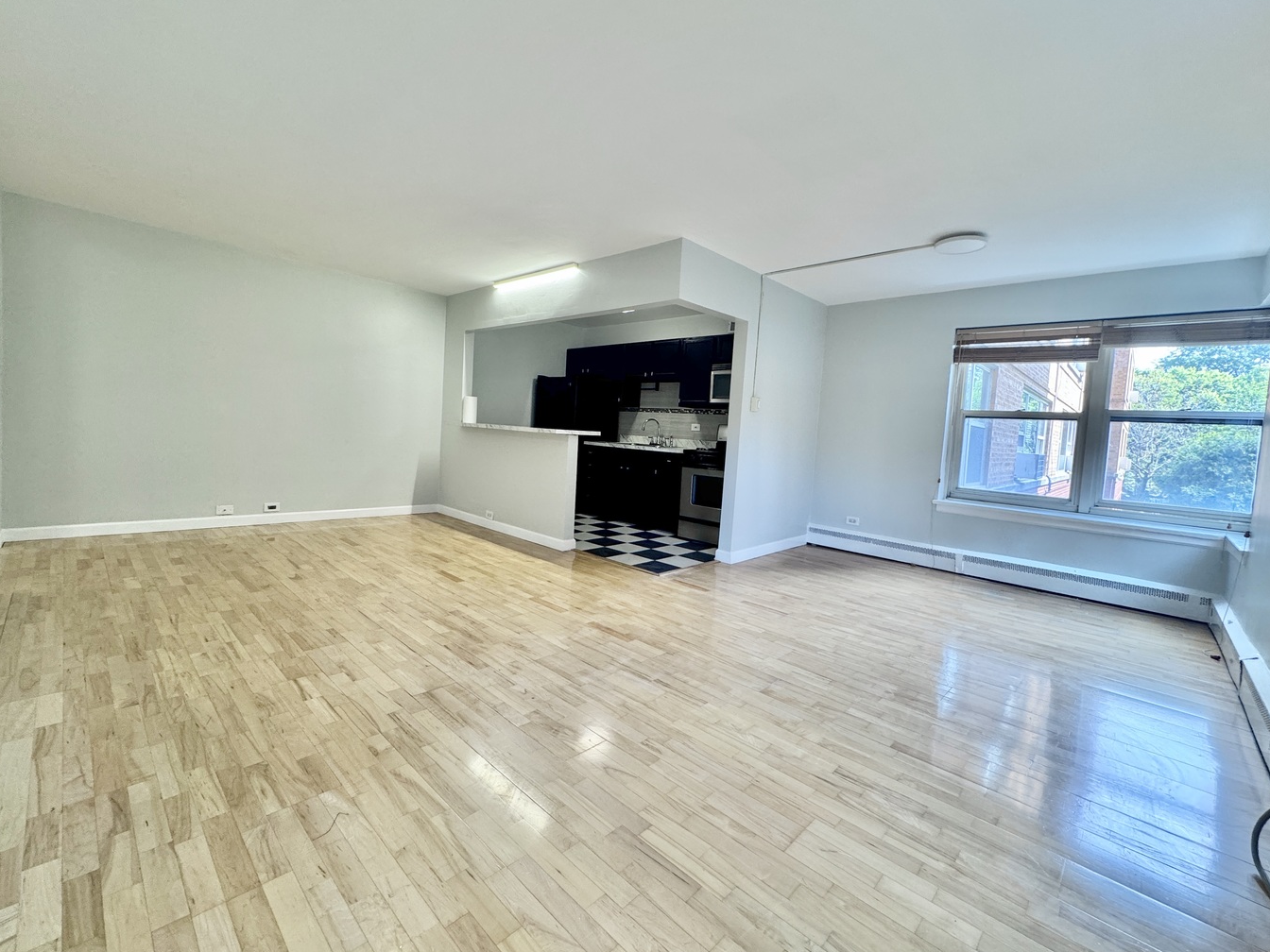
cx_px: 626
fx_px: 550
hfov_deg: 98.2
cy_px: 458
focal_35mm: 15
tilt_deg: -3.3
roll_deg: -3.9
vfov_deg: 81.7
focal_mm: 2.22
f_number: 2.2
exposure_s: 1/120
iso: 200
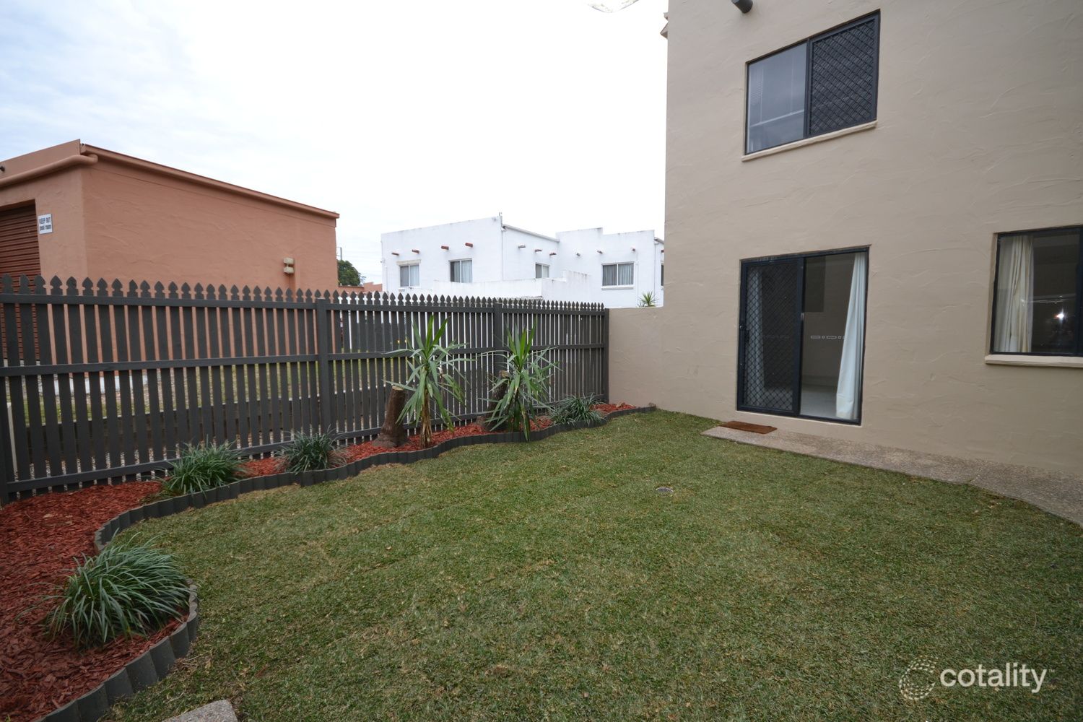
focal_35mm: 15
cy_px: 361
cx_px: 542
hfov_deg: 100.4
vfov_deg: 77.3
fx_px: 451
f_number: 5.6
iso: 180
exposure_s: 1/125
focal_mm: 10
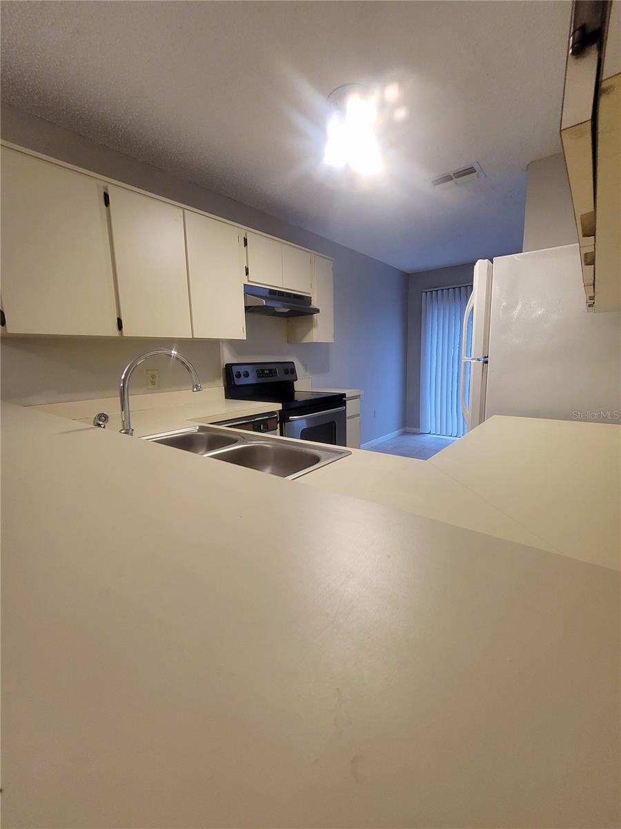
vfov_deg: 106.2
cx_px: 310
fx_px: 311
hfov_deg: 89.9
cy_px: 414
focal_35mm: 13
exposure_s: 1/60.2
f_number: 2.2
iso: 320
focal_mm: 2.2
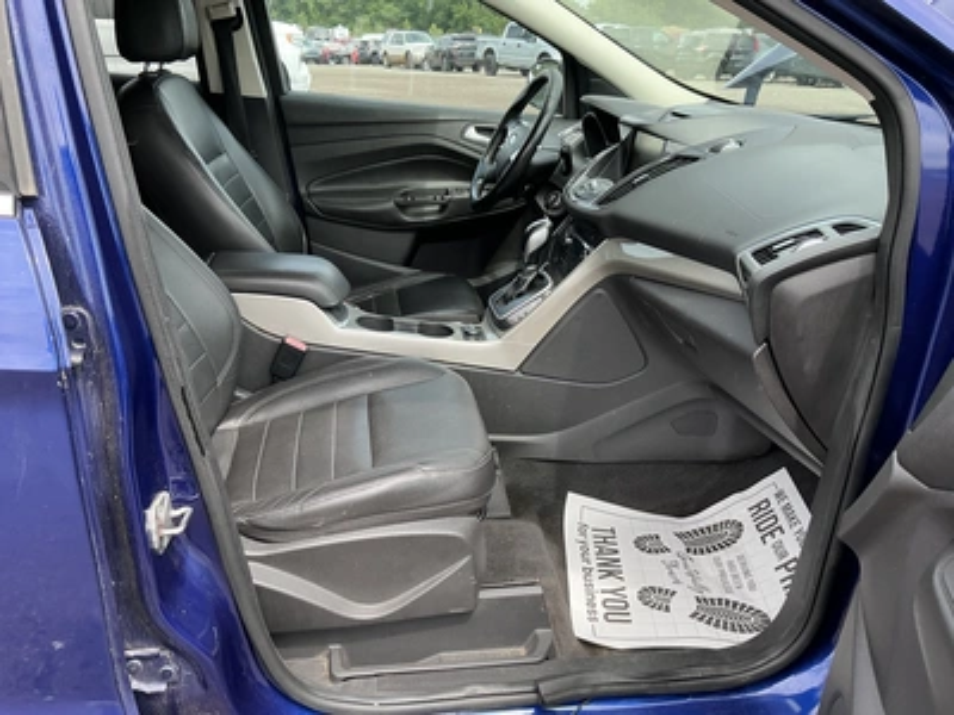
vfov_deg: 49.7
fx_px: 772
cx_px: 477
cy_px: 358
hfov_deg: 63.4
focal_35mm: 28
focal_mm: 3
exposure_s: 1/215
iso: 20
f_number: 1.8
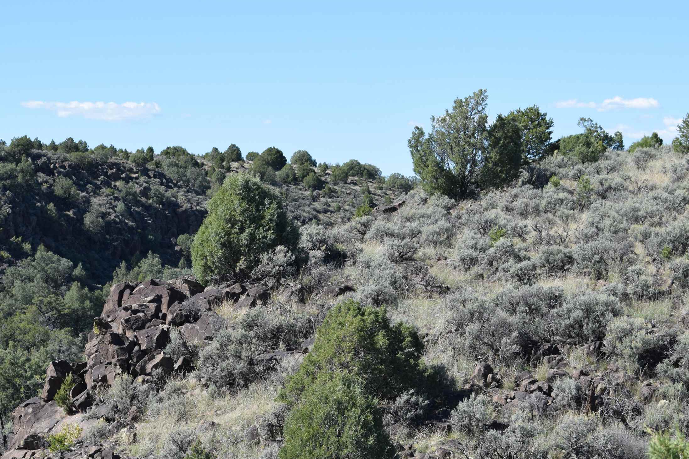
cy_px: 319
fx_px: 2214
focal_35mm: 116
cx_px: 337
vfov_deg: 11.8
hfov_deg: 17.7
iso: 200
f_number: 9
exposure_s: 1/320
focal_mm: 55
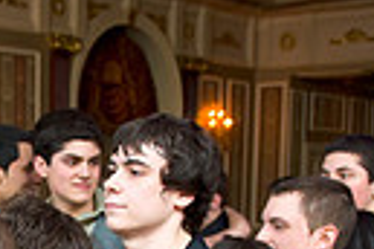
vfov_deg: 12.1
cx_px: 6
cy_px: 365
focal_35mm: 108
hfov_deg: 18.5
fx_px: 1122
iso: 1600
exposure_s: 1/100
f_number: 3.2
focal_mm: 24
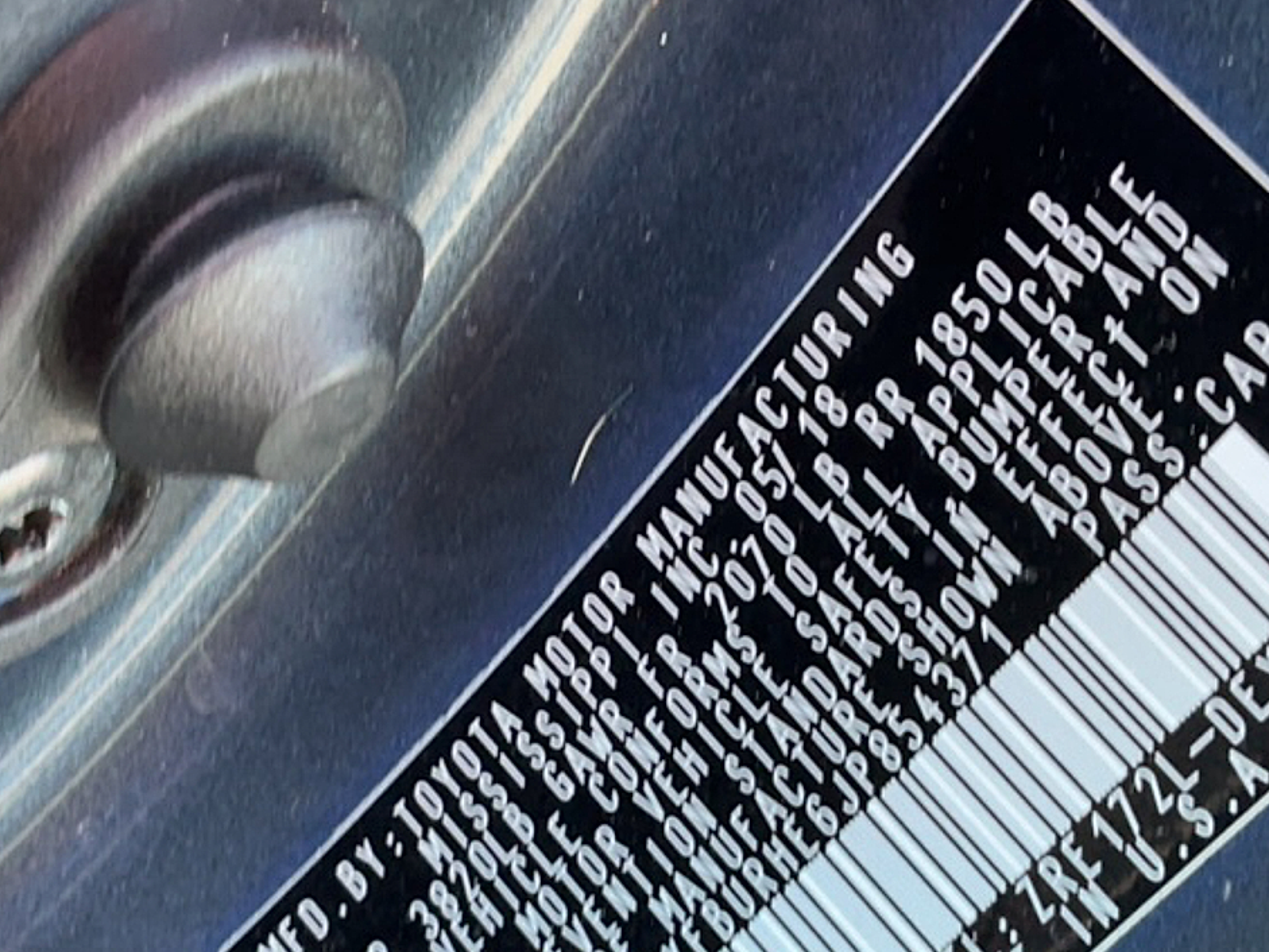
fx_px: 1870
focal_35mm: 51
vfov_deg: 28.2
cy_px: 713
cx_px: 650
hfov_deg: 37.5
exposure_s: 1/60
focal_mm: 3
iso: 64
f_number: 1.8
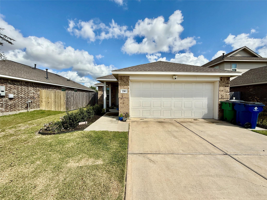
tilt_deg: -1.6
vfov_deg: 85.7
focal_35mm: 14
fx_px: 108
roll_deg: -1.0
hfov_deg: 102.1
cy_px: 100
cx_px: 134
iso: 50
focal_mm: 2.22
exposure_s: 1/2841
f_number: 2.2
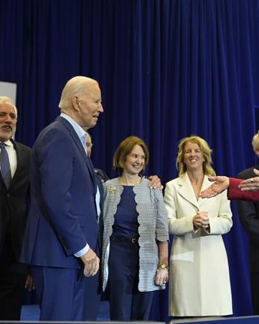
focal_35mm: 75
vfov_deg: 25.4
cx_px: 164
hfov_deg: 20.4
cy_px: 162
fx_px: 718
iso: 3200
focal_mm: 53
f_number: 2.8
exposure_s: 1/500
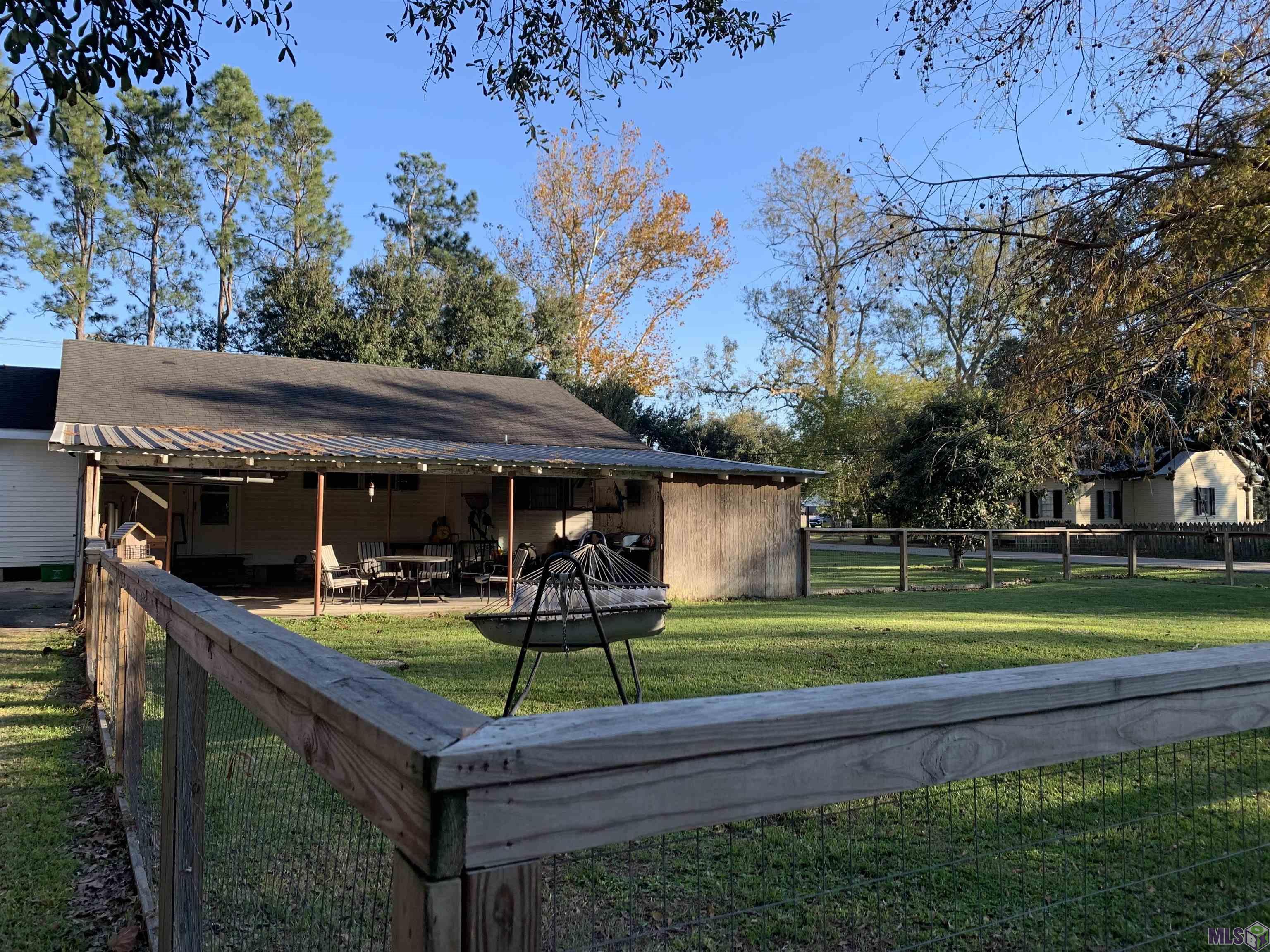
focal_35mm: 26
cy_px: 476
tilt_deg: +3.7
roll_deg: -1.0
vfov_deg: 53.1
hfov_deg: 67.3
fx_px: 954
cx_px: 635
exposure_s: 1/549
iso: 25
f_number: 1.8
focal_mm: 4.25
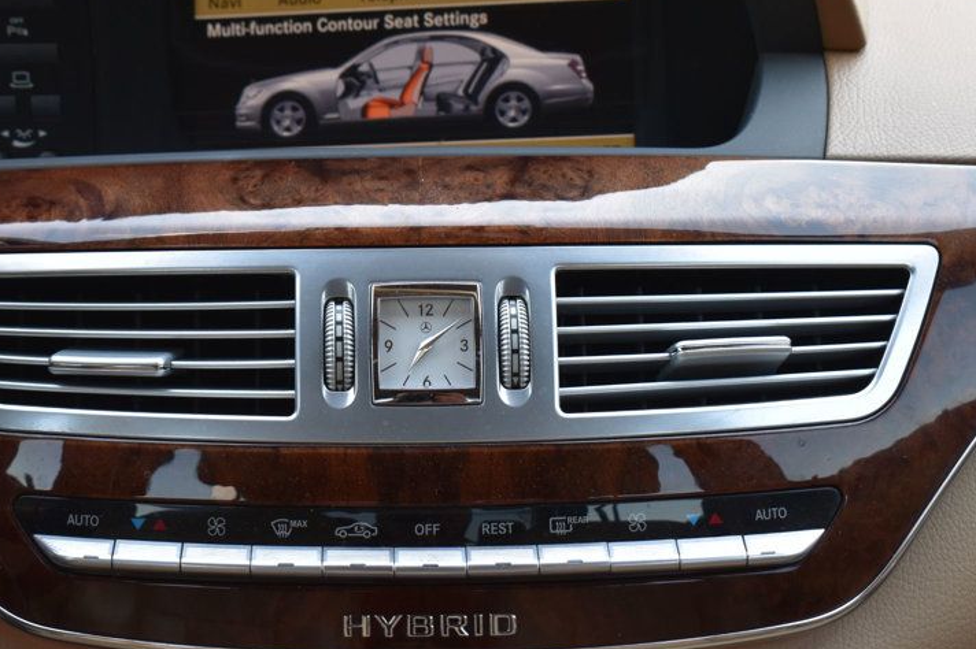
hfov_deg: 24.7
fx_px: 2222
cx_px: 373
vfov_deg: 16.6
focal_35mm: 82
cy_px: 231
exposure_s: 1/20
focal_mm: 38
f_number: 6.3
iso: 400
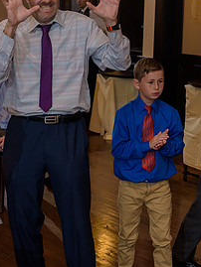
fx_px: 673
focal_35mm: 87
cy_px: 88
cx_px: 77
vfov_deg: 22.4
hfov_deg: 17.0
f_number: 3.2
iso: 1600
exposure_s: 1/125
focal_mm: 42
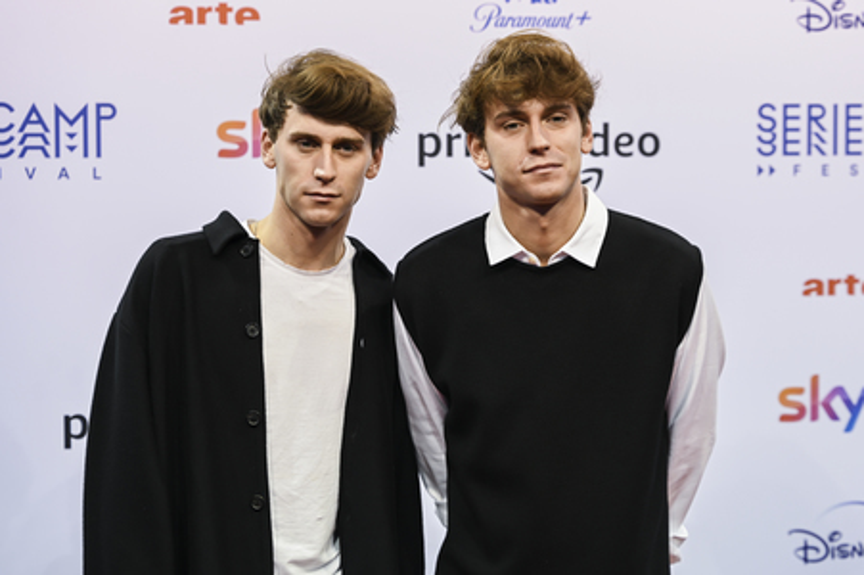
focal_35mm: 75
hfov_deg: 27.0
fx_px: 1799
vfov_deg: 18.2
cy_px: 288
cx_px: 432
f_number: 4
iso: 500
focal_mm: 75
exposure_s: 1/200
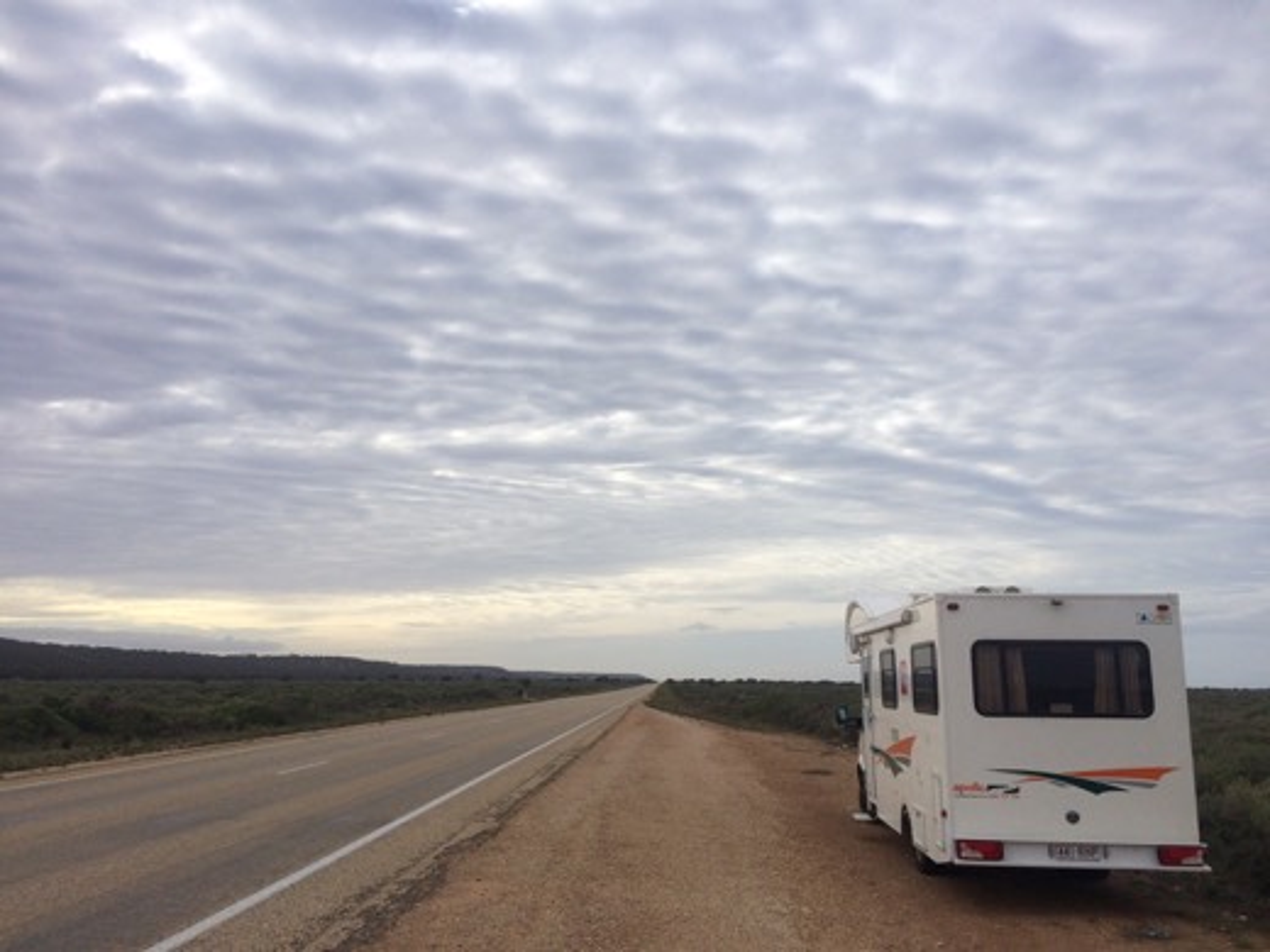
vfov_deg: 48.2
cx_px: 635
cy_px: 476
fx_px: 1064
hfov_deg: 61.7
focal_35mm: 29
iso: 32
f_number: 2.2
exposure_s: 1/2160
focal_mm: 4.15
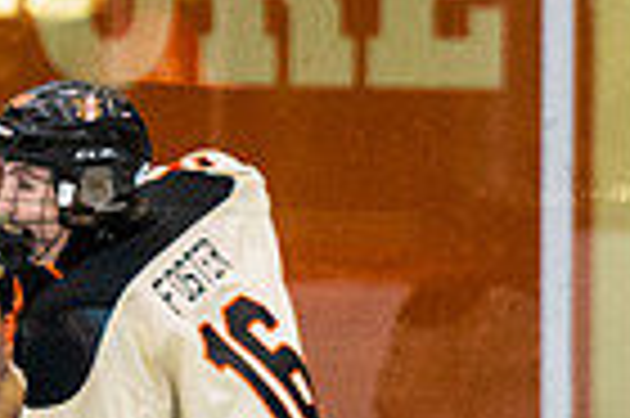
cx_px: 1129
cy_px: 673
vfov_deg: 1.6
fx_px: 14630
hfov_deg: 2.5
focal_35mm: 837
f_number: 2.8
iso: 2200
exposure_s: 1/640
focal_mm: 105
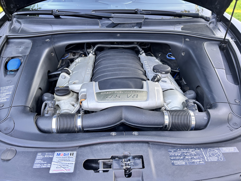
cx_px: 120
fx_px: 181
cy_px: 90
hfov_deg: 67.3
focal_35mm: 26
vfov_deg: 53.1
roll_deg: +0.2
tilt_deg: -33.9
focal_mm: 5.7
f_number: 1.5
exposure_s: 1/80
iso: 125
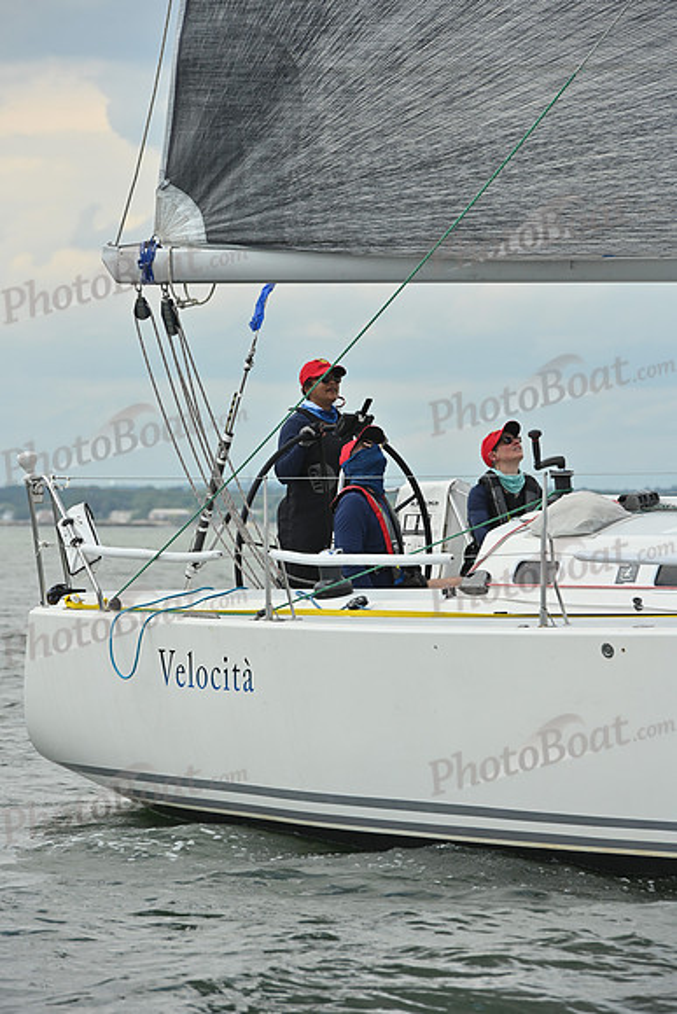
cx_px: 338
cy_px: 507
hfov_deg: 7.0
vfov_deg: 10.5
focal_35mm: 195
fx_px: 5497
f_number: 10
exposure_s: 1/1250
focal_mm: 195
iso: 320
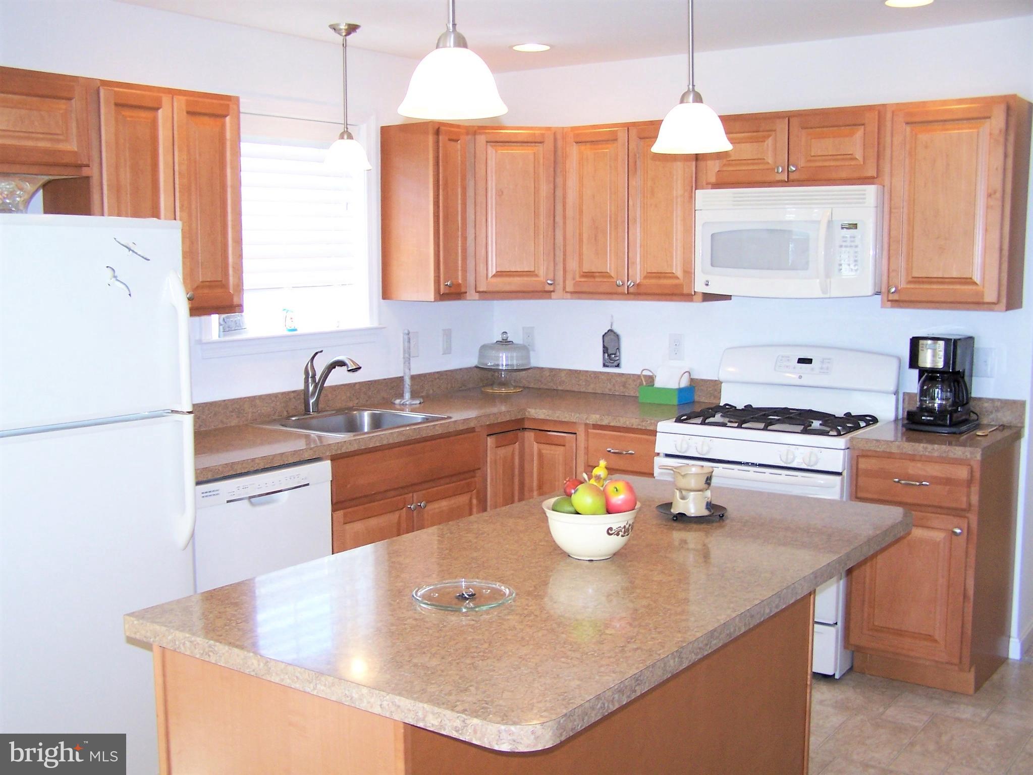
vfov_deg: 37.7
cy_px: 388
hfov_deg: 49.0
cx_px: 516
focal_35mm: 38
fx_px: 1134
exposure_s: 1/60
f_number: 2.8
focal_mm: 6.3
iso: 140
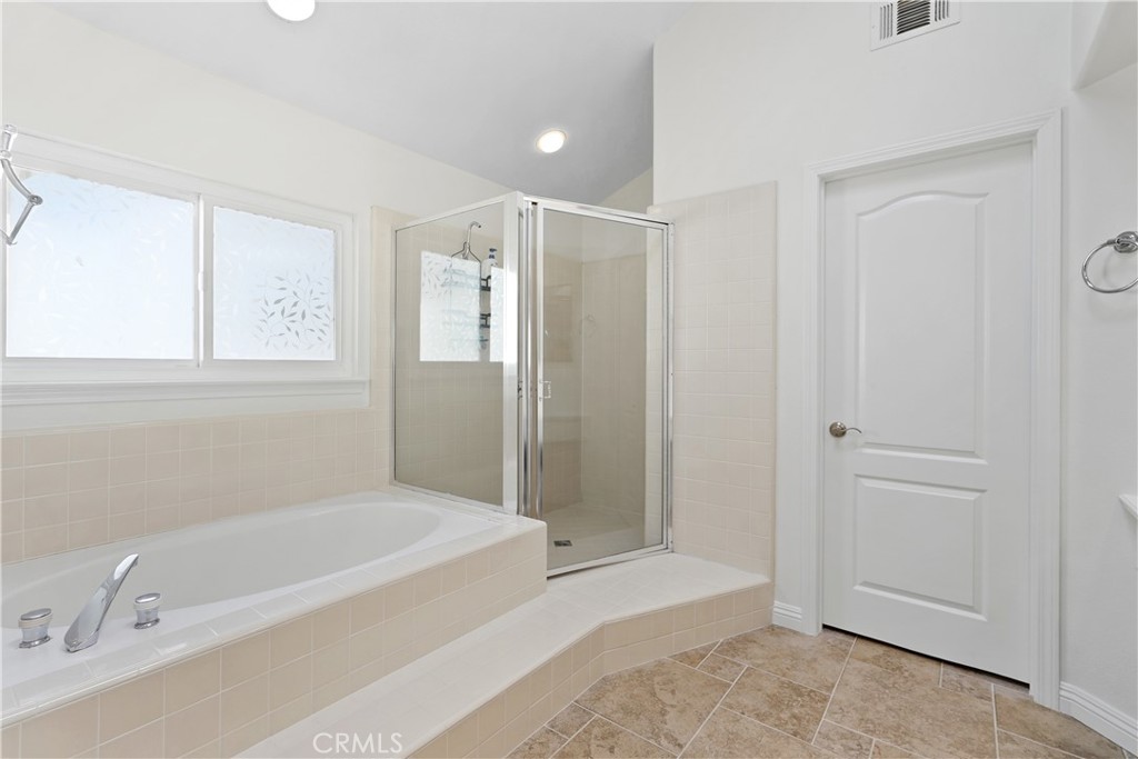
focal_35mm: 16
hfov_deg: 96.7
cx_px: 569
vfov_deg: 73.8
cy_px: 380
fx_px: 506
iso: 320
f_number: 5.6
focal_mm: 16
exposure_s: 1/15
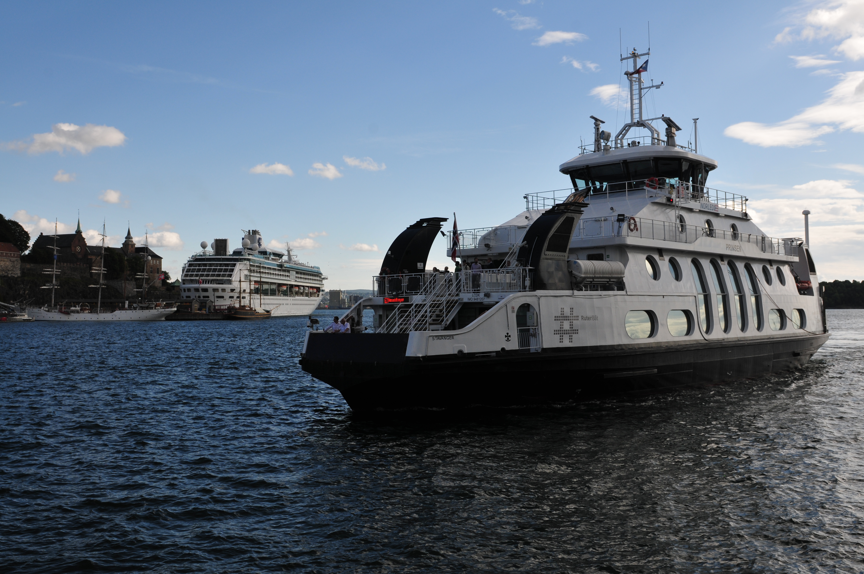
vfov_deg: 36.8
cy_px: 287
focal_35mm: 36
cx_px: 432
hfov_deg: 53.2
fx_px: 863
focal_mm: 24
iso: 200
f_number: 10
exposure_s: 1/400
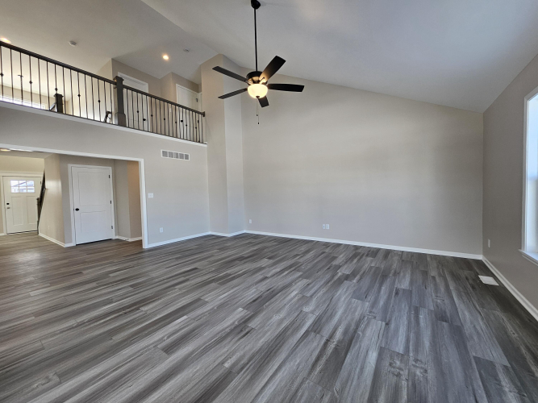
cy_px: 202
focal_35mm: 13
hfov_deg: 106.2
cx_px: 269
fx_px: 202
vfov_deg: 89.9
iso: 50
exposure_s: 1/60
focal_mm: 1.74
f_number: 2.2
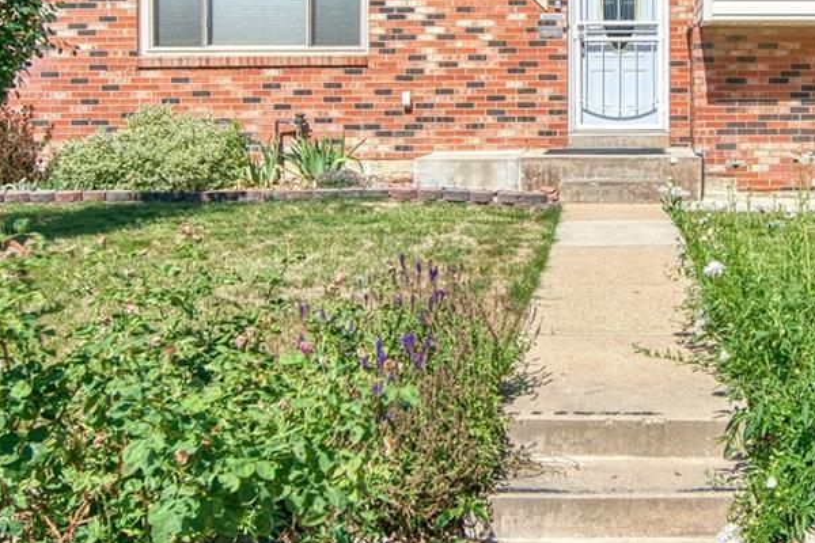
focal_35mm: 48
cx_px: 649
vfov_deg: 27.7
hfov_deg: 39.5
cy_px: 143
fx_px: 1087
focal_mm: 18
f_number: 4
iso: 500
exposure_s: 1/4000
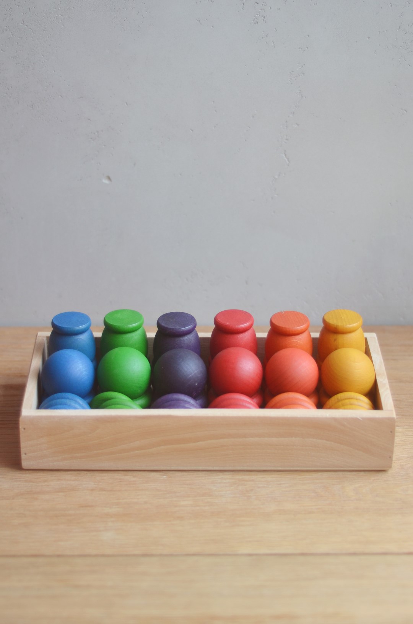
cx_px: 206
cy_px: 312
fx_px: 1297
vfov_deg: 27.0
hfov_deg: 18.1
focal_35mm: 75
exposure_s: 1/100
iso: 220
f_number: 1.8
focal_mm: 50
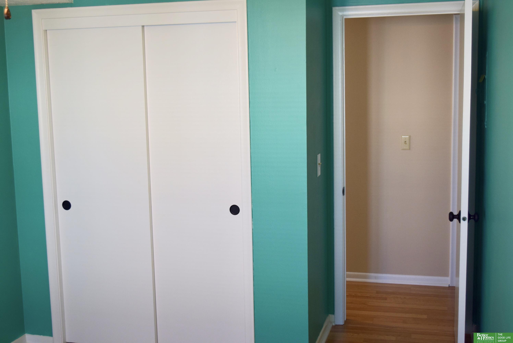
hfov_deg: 41.1
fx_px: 685
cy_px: 172
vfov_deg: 28.1
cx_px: 256
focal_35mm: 48
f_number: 4.5
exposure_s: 1/50
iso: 400
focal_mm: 32
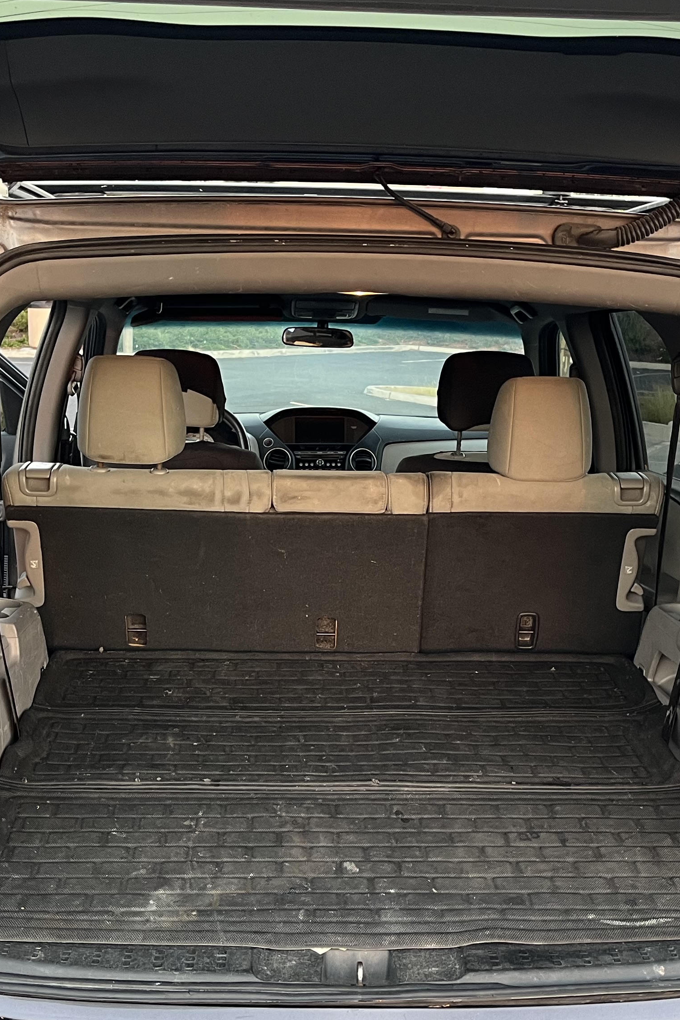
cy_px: 658
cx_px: 357
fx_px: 1360
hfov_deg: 28.1
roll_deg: -2.2
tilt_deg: -13.3
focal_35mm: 48
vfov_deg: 40.7
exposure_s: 1/67
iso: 125
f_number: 1.6
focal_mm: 5.1
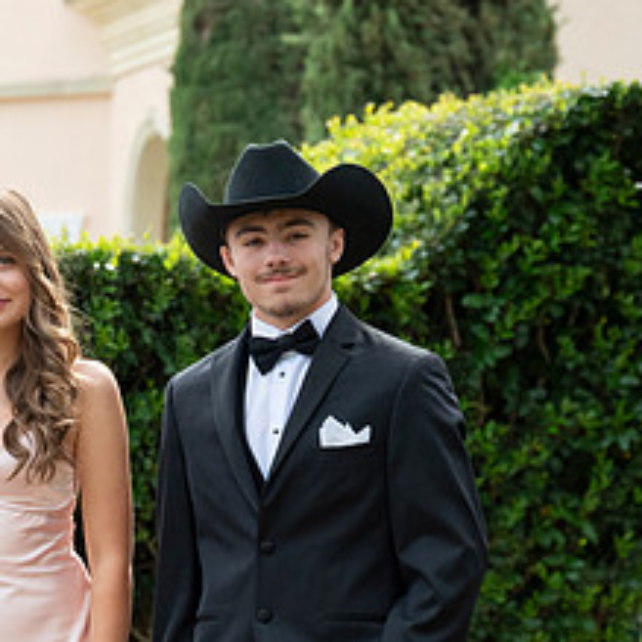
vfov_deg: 7.4
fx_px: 4952
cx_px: -18
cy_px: 491
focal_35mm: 236
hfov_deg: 7.4
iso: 1250
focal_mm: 105
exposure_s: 1/1250
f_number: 6.3
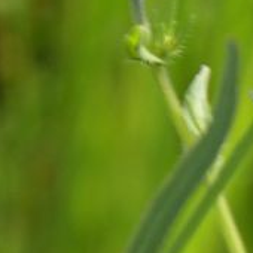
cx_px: 227
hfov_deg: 0.7
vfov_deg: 0.7
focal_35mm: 2669
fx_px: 22070
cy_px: -158
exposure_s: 1/100
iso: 125
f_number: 5.6
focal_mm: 107.6
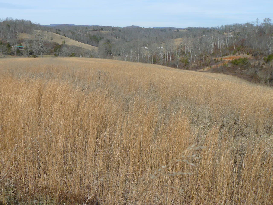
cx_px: 136
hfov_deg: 51.4
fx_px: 284
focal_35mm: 36
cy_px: 102
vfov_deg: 39.7
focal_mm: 6
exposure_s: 1/640
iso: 100
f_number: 4.5
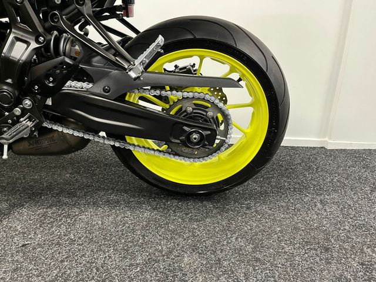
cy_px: 141
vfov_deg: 53.1
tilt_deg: -19.7
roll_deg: -1.5
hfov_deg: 67.3
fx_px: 282
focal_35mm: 26
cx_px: 188
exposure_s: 1/50
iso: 320
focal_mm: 5.1
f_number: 1.6
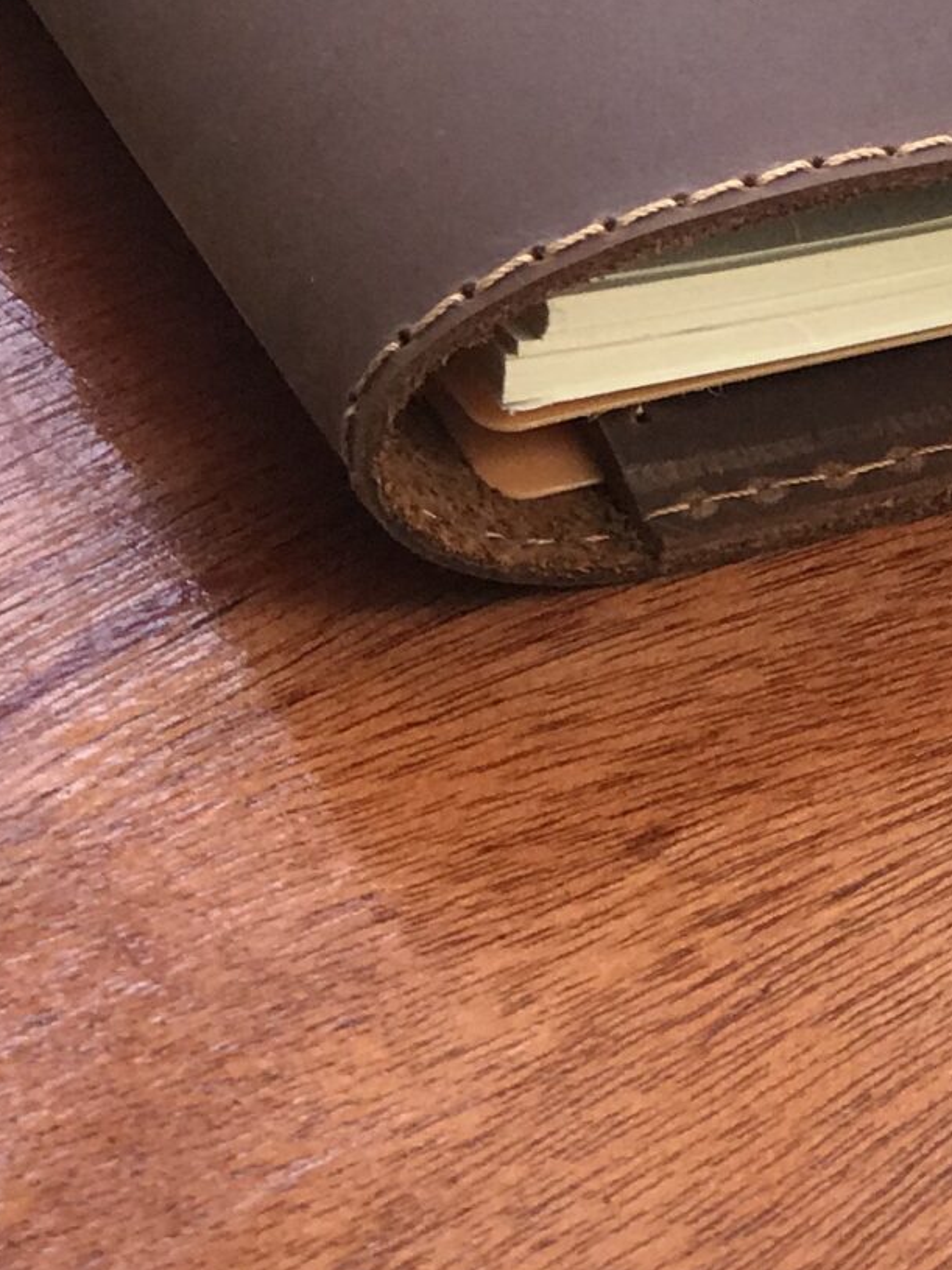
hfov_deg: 8.3
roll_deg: -2.6
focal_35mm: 179
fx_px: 6565
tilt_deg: -31.9
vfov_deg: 10.9
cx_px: 936
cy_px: -33
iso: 32
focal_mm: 6.6
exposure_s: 1/50
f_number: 2.8
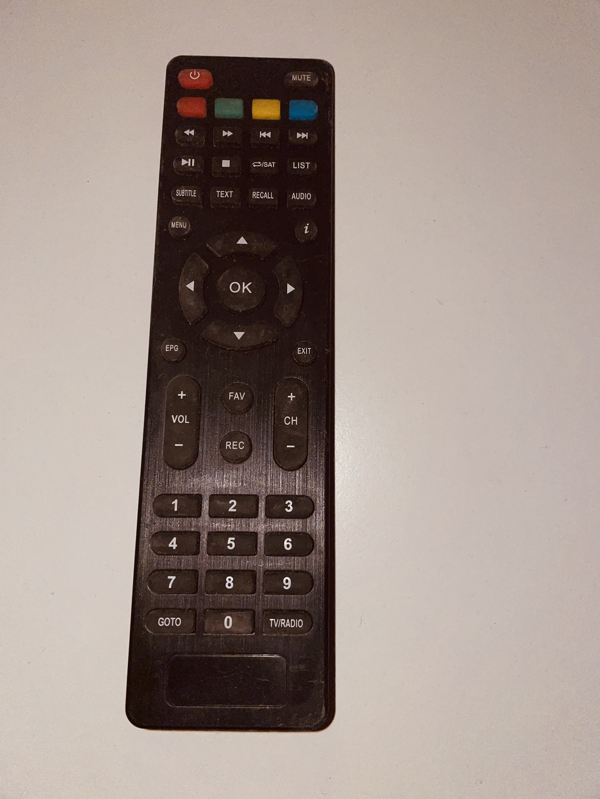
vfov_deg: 67.3
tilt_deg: -83.4
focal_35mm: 26
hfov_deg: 53.1
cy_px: 400
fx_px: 601
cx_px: 300
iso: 32
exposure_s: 1/62
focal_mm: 4.2
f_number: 1.6
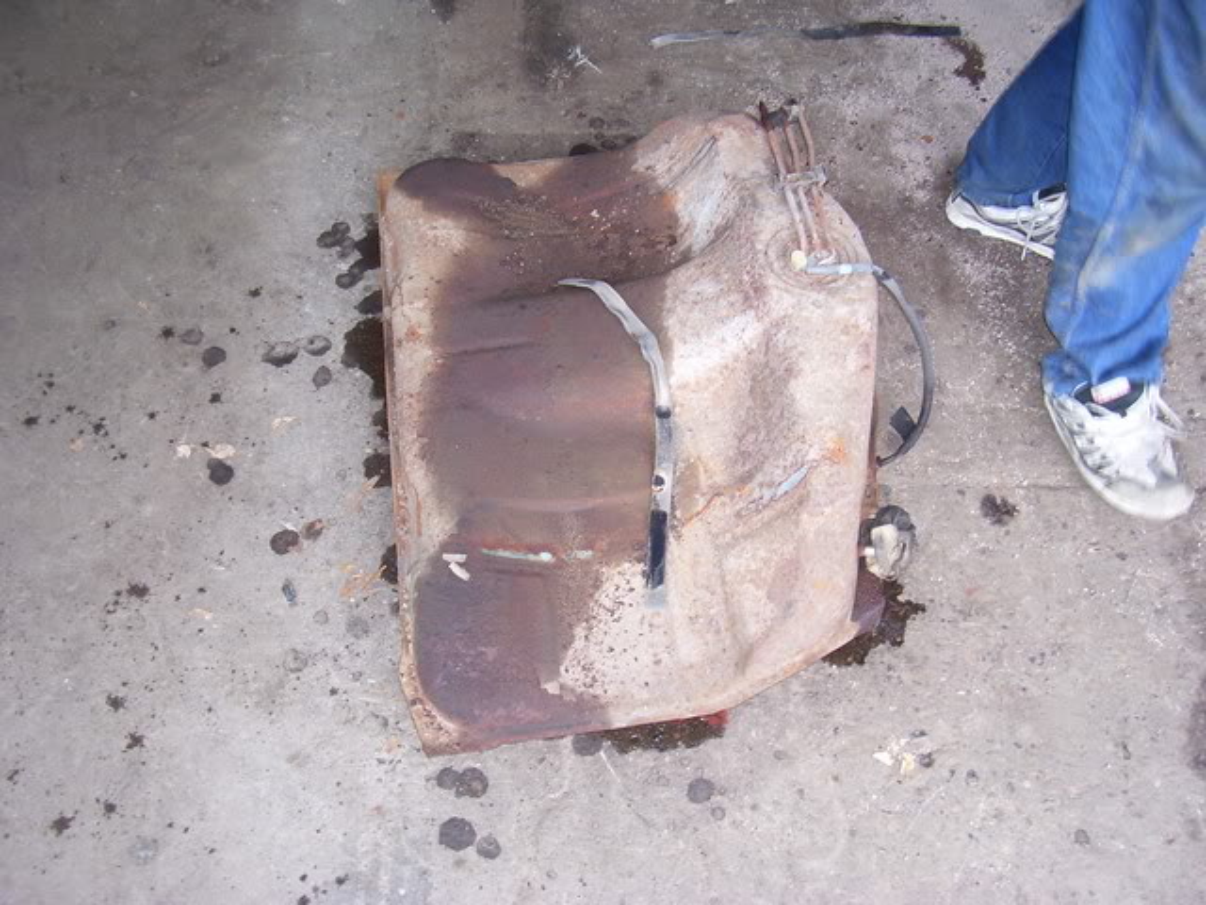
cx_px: 603
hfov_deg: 54.0
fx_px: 1185
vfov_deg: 41.8
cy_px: 452
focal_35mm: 34
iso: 80
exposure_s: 1/60
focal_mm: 5.6
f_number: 2.7
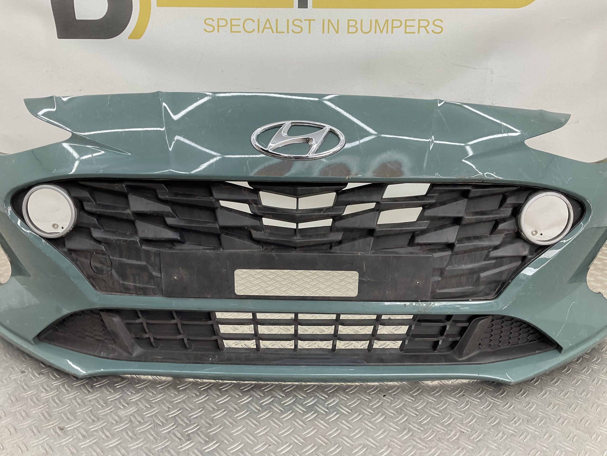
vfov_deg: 48.2
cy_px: 228
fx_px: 509
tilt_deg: -20.1
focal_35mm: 29
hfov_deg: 61.7
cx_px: 304
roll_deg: -1.9
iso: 32
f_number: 1.8
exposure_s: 1/100
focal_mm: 3
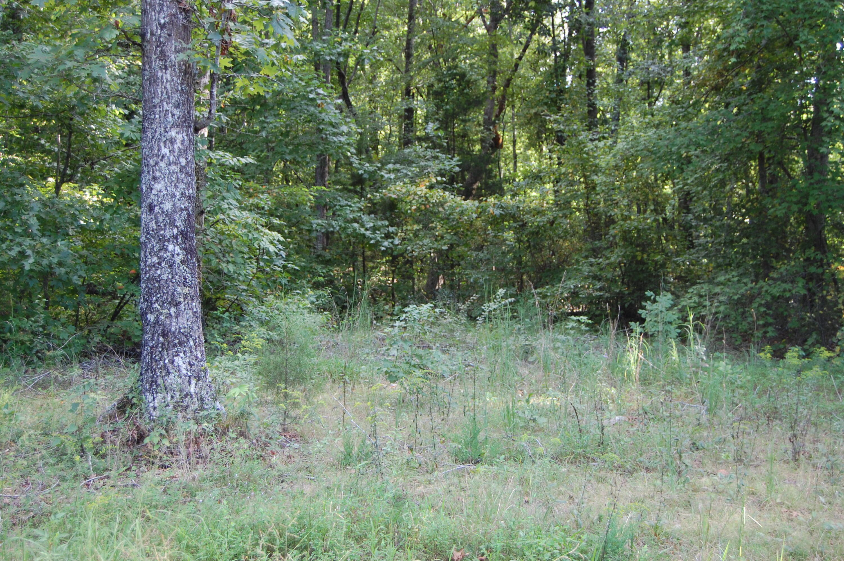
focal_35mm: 51
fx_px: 1194
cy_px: 280
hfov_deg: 38.9
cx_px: 422
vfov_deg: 26.4
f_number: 4.5
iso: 400
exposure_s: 1/80
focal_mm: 34
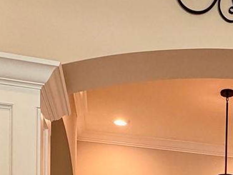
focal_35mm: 60
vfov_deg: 20.1
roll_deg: -0.7
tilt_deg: -1.6
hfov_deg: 30.3
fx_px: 404
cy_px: 281
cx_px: 222
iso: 250
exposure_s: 1/60
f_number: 2.2
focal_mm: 2.22
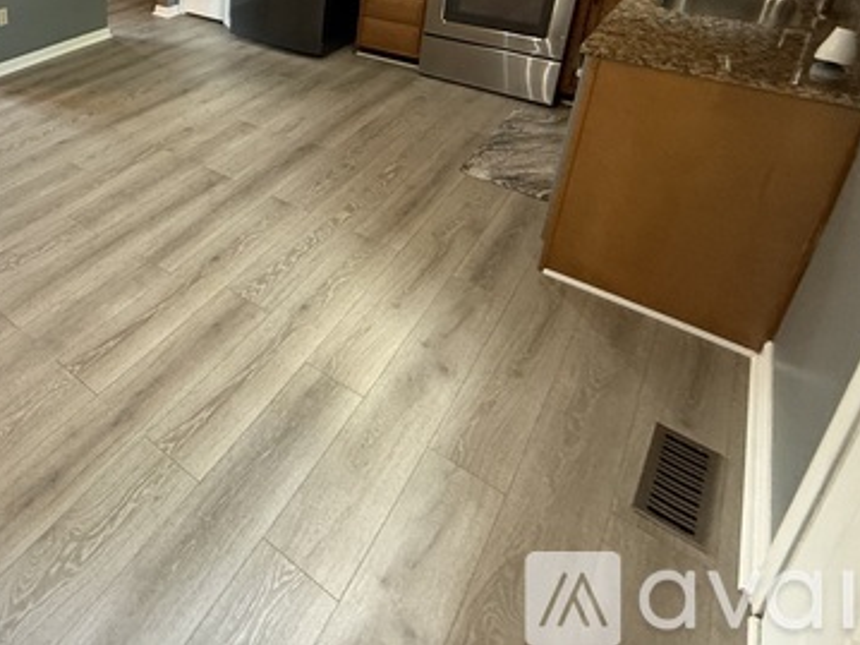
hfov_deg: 59.1
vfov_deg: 47.0
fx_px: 646
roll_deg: +1.2
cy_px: 48
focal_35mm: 26
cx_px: 114
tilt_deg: -20.1
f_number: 2.2
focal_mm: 2.22
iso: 500
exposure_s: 1/60
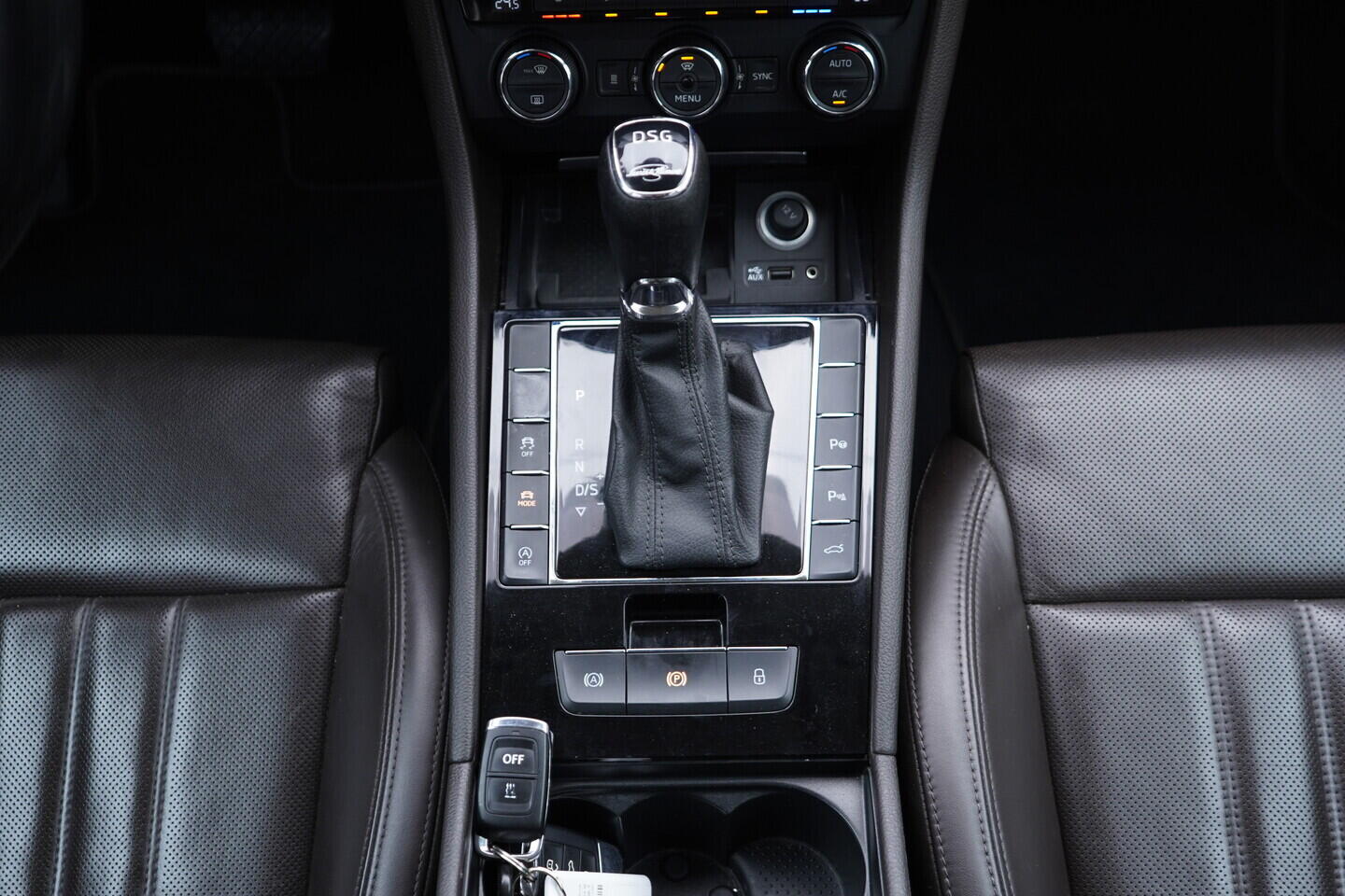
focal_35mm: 36
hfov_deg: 53.1
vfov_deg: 36.9
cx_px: 672
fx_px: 1345
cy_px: 448
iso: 320
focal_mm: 24
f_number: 2.8
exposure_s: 1/40
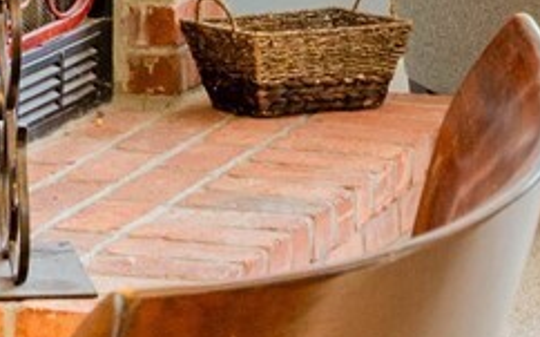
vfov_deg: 5.4
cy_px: -447
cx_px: -114
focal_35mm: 236
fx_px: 3472
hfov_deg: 8.8
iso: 100
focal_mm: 22
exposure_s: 1
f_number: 9
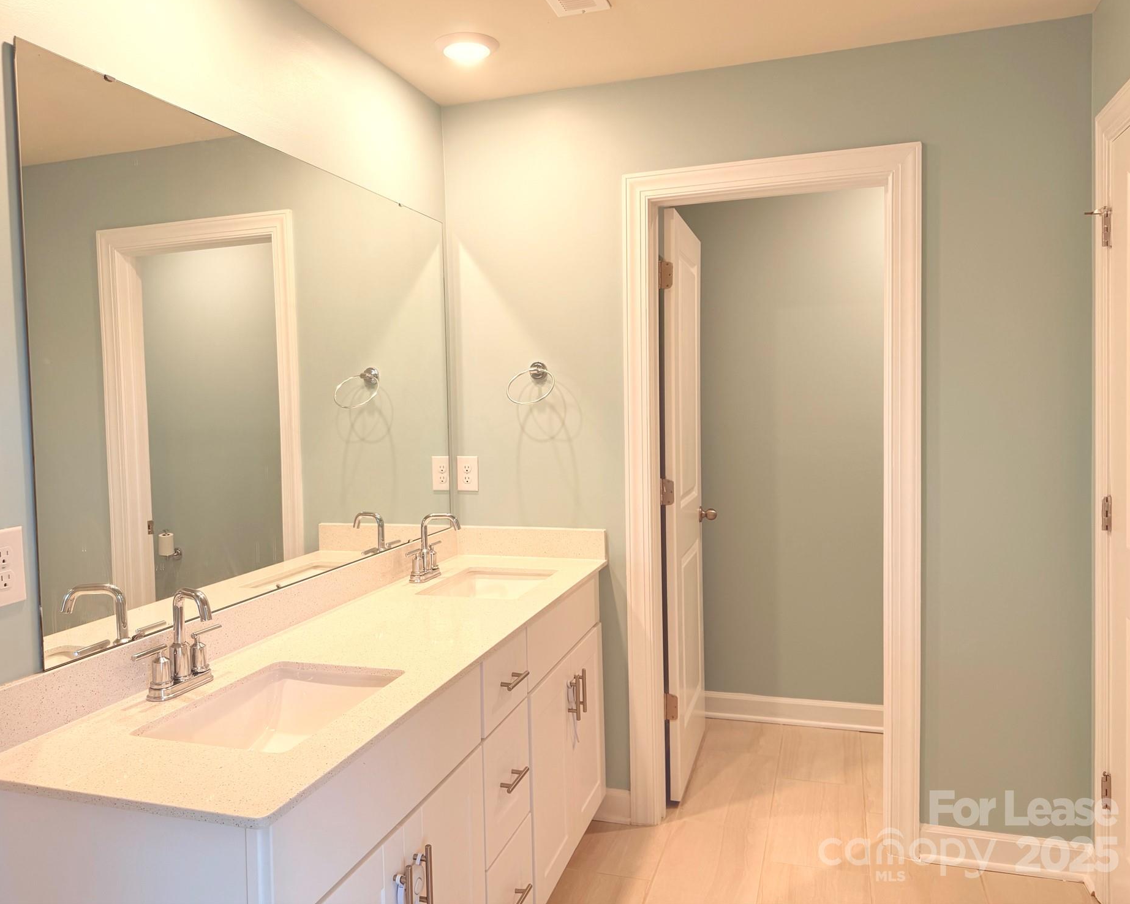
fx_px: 870
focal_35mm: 26
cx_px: 538
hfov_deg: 66.0
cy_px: 435
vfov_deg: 54.9
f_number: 1.78
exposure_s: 1/120
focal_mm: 6.76
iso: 100
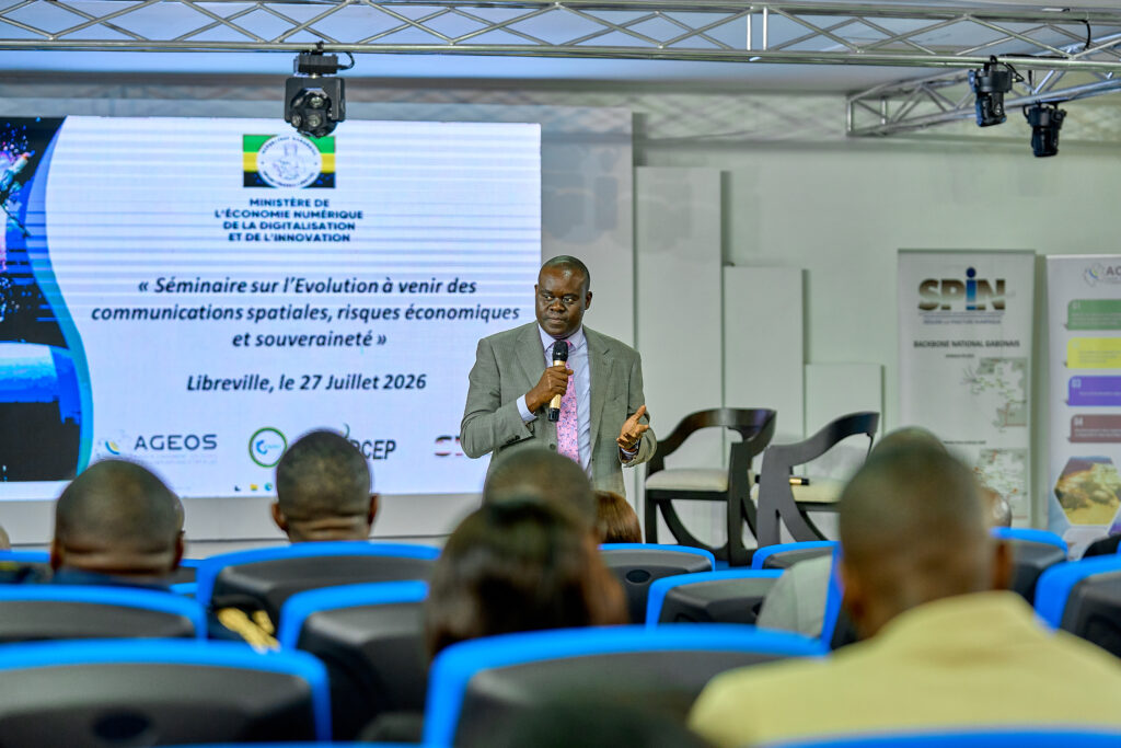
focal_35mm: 91
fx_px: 2834
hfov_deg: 22.4
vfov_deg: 15.0
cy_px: 374
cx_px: 560
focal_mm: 91
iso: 800
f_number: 3.2
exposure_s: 1/200
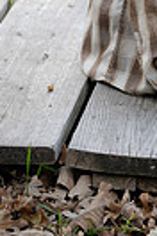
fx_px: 1897
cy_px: -136
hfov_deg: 4.7
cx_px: 198
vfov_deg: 7.0
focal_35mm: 290
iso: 200
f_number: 3.5
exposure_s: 1/125
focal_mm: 85
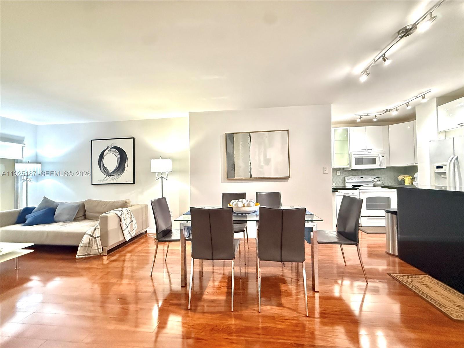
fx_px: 188
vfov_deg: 85.7
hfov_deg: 102.1
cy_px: 174
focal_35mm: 14
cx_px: 232
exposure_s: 1/60
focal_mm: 2.22
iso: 1000
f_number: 2.2
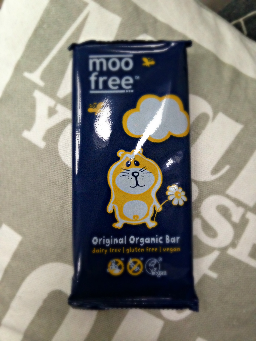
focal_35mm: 33
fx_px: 325
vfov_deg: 55.4
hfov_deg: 42.9
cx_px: 128
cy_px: 170
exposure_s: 1/20
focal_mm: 4.12
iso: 400
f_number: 2.4
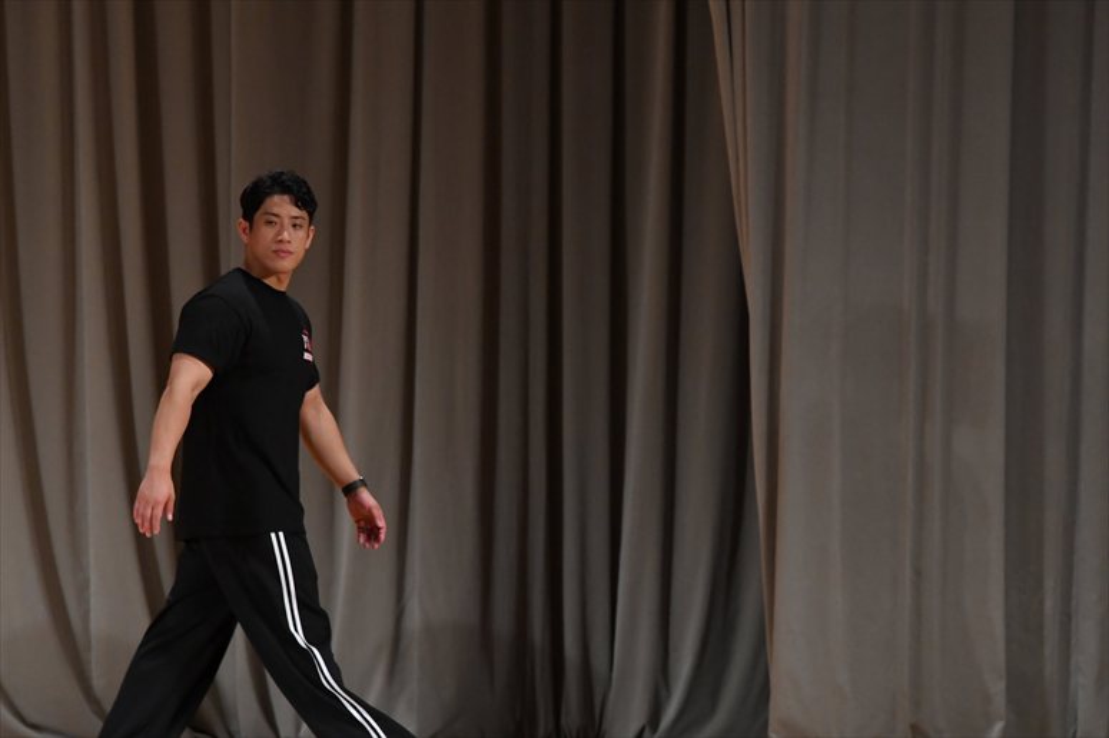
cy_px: 369
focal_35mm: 270
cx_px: 554
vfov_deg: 5.1
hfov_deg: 7.6
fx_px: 8314
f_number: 5.6
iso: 3200
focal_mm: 180
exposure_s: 1/400
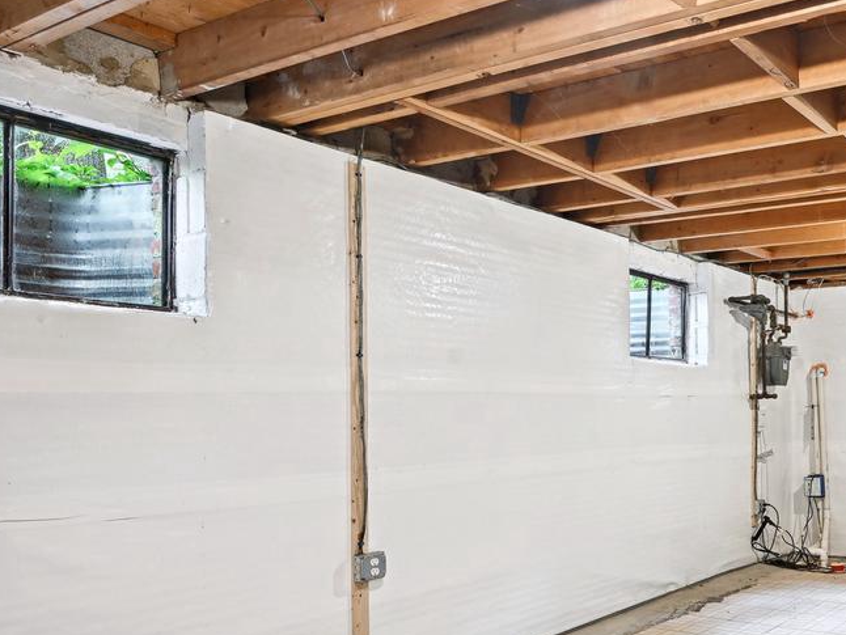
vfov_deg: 45.5
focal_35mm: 30
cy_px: 463
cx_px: 824
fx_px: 733
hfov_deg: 50.1
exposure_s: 1/1.67
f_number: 9
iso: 200
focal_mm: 14
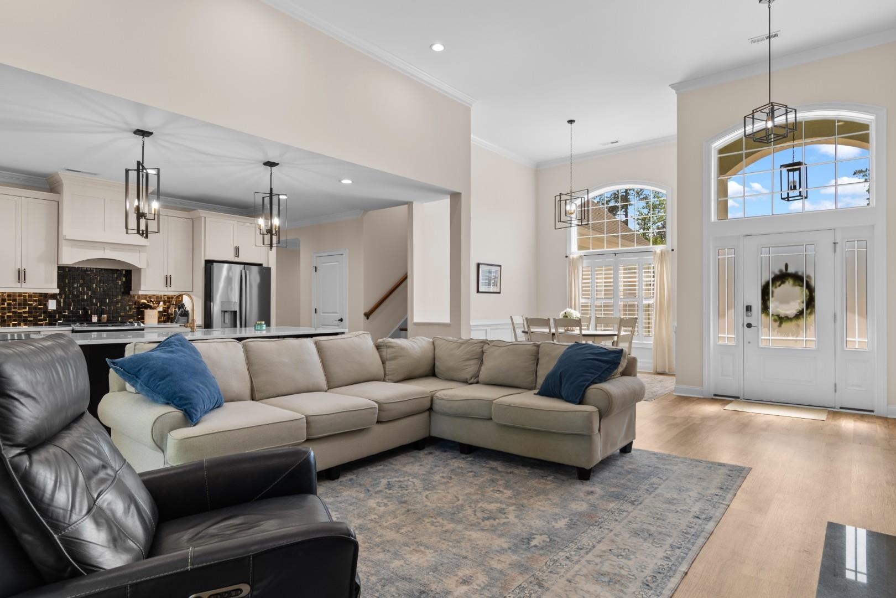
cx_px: 448
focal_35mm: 19
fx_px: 473
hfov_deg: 86.9
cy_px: 299
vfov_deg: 64.6
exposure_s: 1/6
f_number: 5
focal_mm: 13
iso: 100
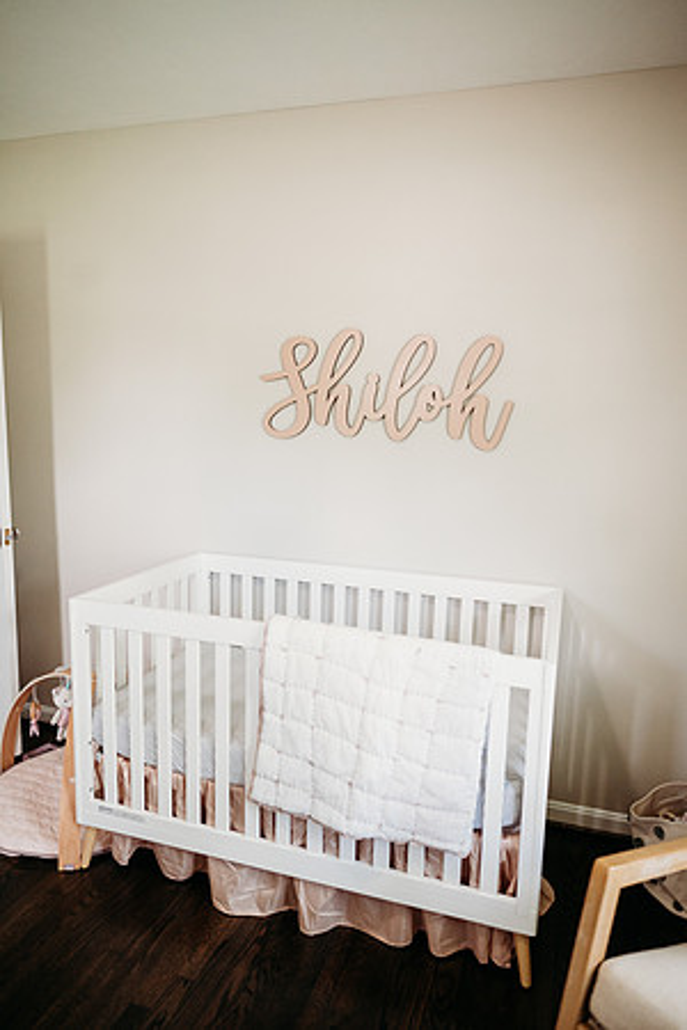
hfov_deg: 53.1
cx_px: 344
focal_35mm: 24
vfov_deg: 73.7
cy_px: 515
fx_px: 687
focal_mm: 24
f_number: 2.5
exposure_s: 1/200
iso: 1250
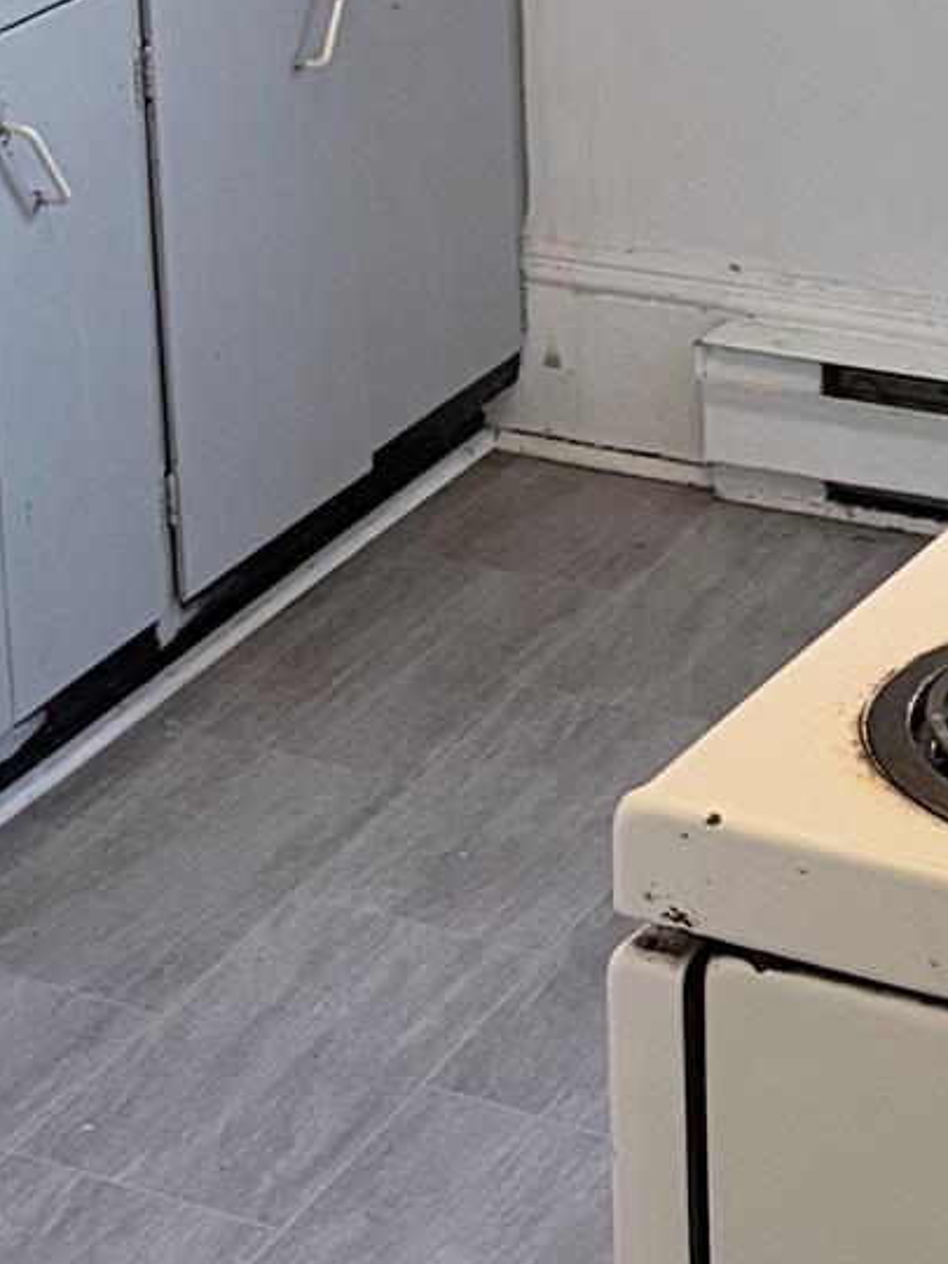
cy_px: -309
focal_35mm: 111
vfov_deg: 16.9
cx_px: -154
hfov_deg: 13.0
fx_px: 4053
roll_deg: +4.1
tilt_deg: -9.9
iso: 250
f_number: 1.6
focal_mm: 5.96
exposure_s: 1/60
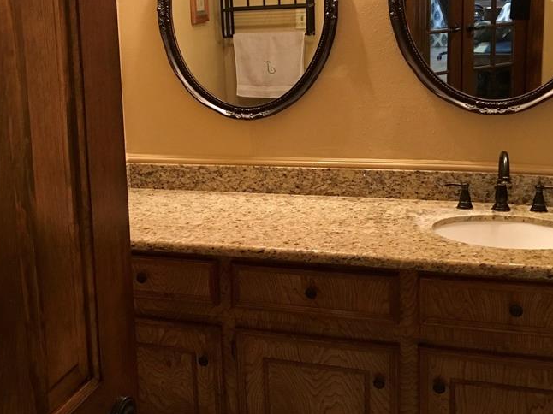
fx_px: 735
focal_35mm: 46
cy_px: 129
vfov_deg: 31.2
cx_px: 181
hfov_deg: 40.7
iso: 200
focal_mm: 4.15
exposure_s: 1/24
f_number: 2.2
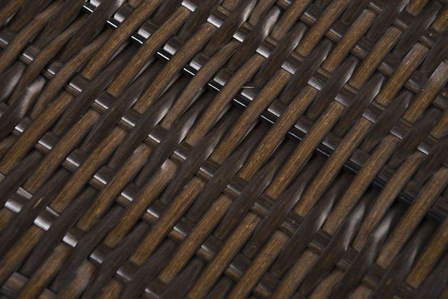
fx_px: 872
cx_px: 224
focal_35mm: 70
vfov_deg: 19.5
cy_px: 150
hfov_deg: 28.8
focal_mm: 70
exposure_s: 1/125
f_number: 10
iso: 320
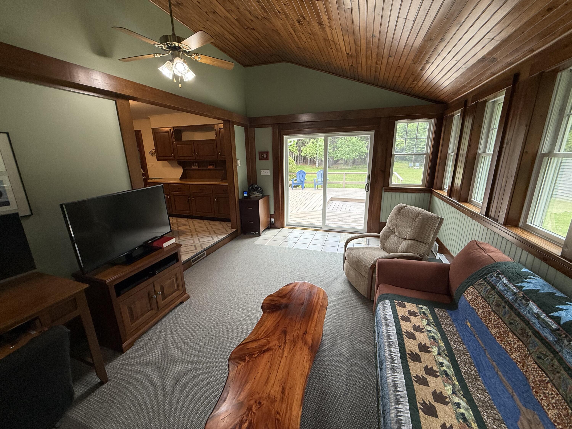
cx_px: 286
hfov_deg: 102.1
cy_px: 214
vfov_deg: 85.7
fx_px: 231
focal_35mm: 14
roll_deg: +0.5
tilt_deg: -14.3
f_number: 2.2
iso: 64
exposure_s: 1/132
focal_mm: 2.22
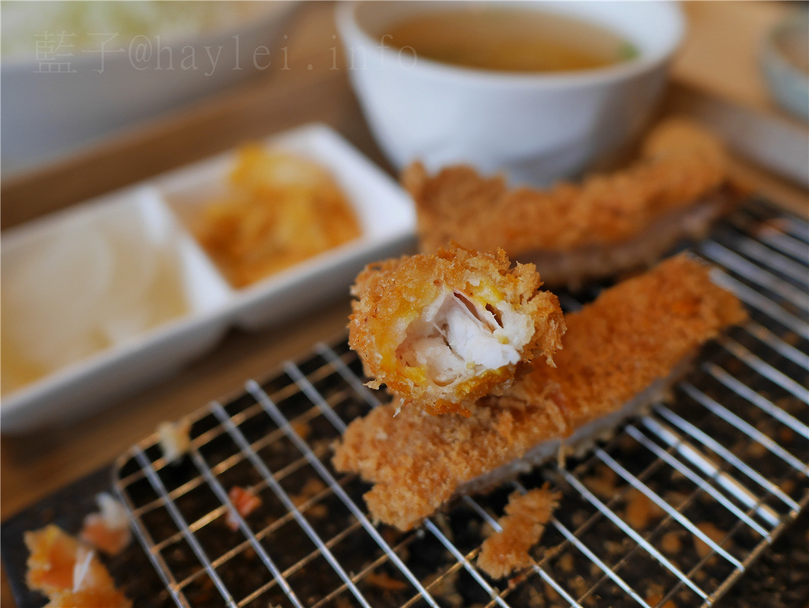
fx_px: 701
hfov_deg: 59.9
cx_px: 404
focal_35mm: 30
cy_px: 304
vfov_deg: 46.8
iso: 200
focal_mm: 15
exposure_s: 1/160
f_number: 2.2
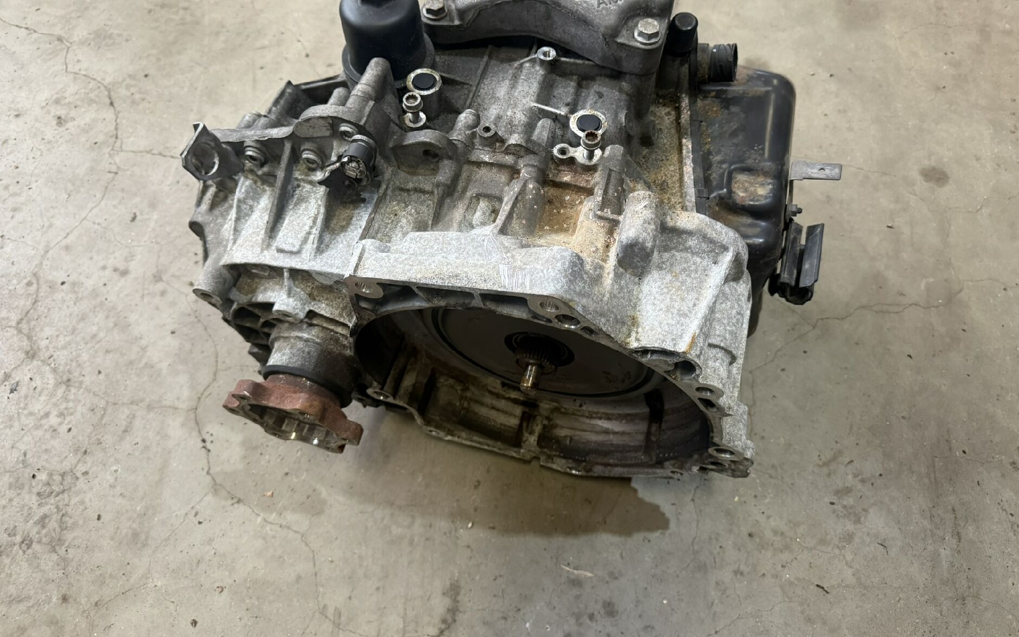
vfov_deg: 47.4
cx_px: 512
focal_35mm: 26
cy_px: 260
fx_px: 722
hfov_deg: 70.4
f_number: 1.78
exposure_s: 1/50
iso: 320
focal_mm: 6.76
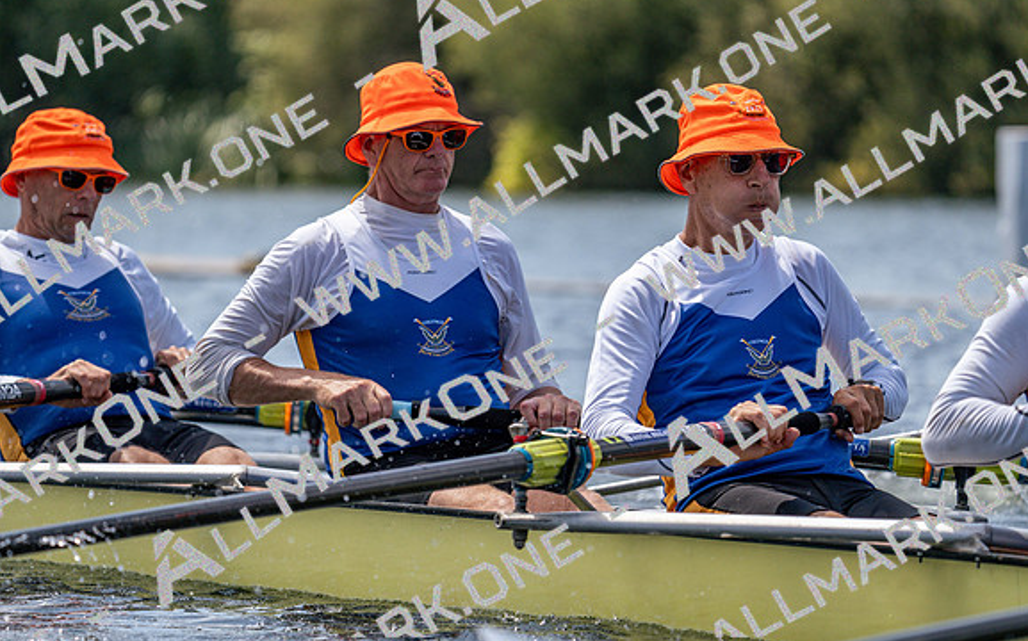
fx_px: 9045
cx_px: 515
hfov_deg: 6.5
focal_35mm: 323
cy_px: 332
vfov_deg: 4.1
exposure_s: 1/2000
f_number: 6.3
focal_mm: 315
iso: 320
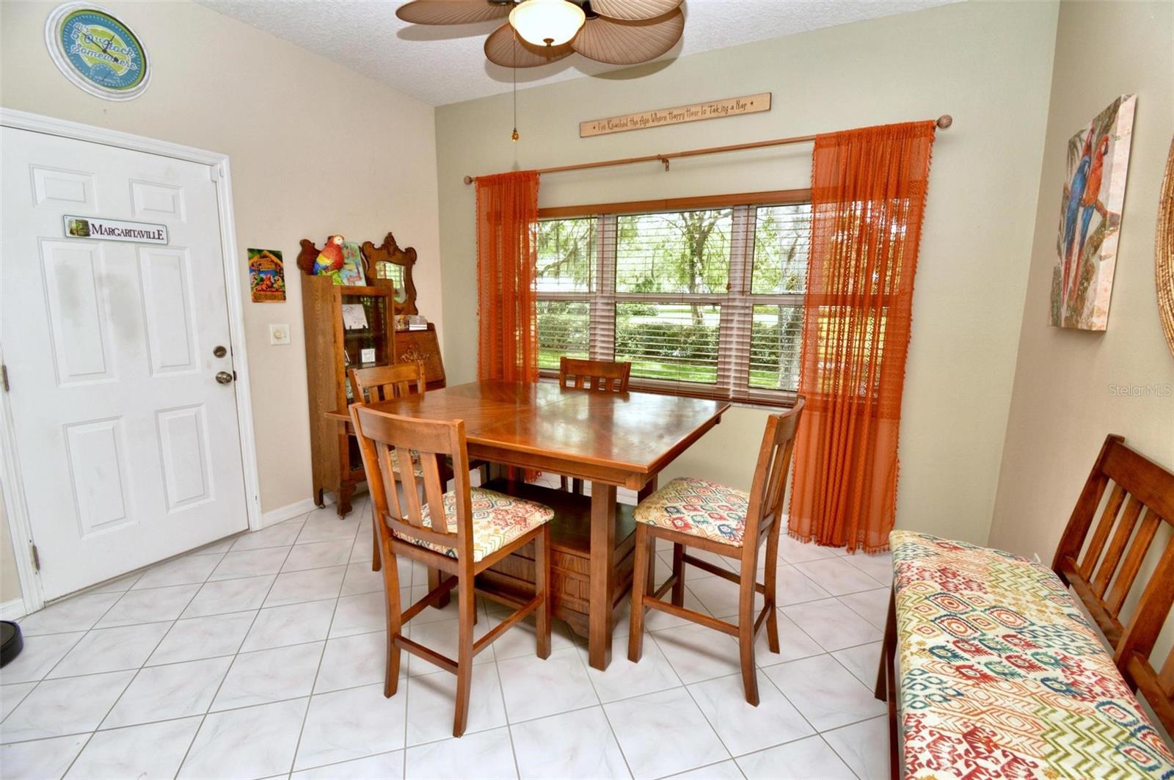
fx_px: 489
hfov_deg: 100.5
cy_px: 390
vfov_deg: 77.2
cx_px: 587
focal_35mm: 15
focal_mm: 10
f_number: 8
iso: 800
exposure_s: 1/60
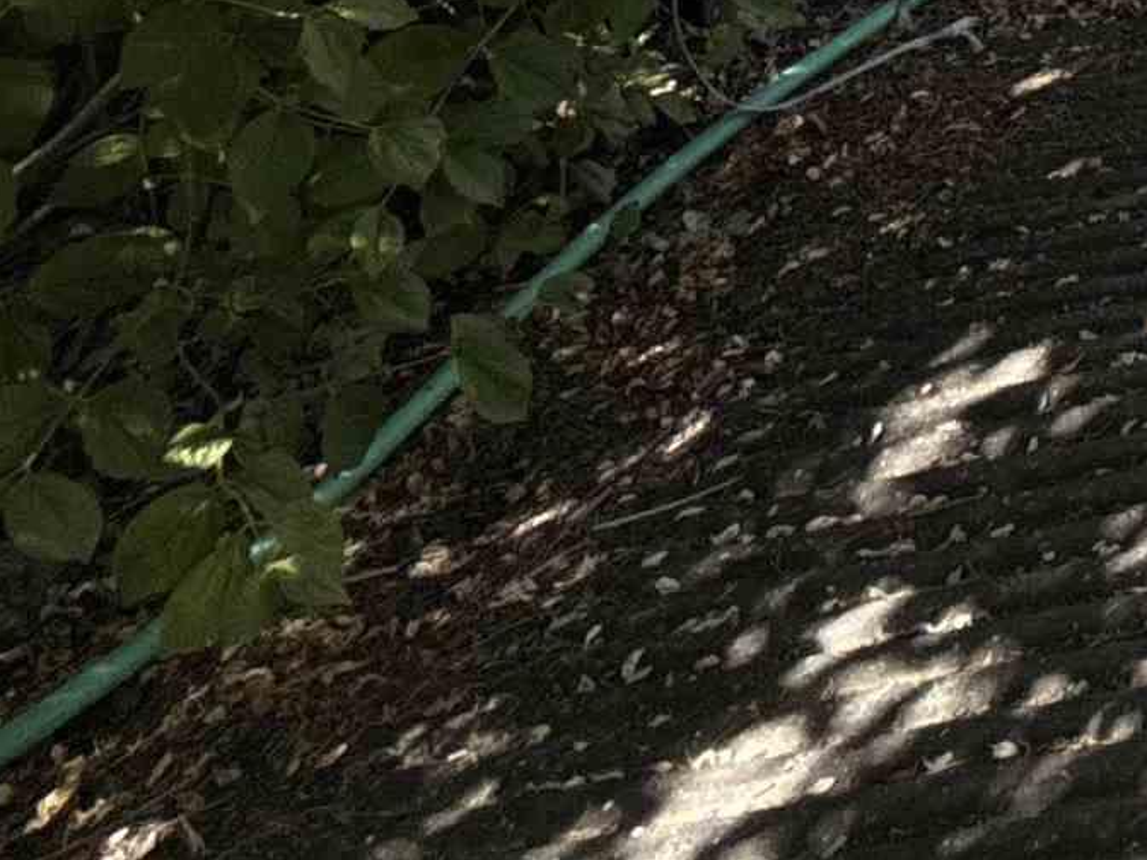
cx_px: 2171
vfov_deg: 15.3
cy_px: -1101
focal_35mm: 64
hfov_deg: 19.9
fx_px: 2121
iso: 50
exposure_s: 1/625
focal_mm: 2.22
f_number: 2.2
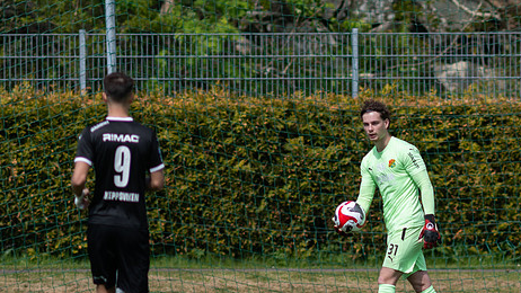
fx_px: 15143
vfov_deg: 1.1
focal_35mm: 1096
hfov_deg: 2.0
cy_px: 233
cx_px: 440
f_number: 3.2
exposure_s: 1/2000
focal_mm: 300
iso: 100
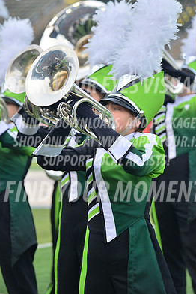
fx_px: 1541
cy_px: 140
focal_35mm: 189
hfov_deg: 7.3
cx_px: 107
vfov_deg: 10.9
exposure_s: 1/500
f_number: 5.6
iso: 200
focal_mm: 165
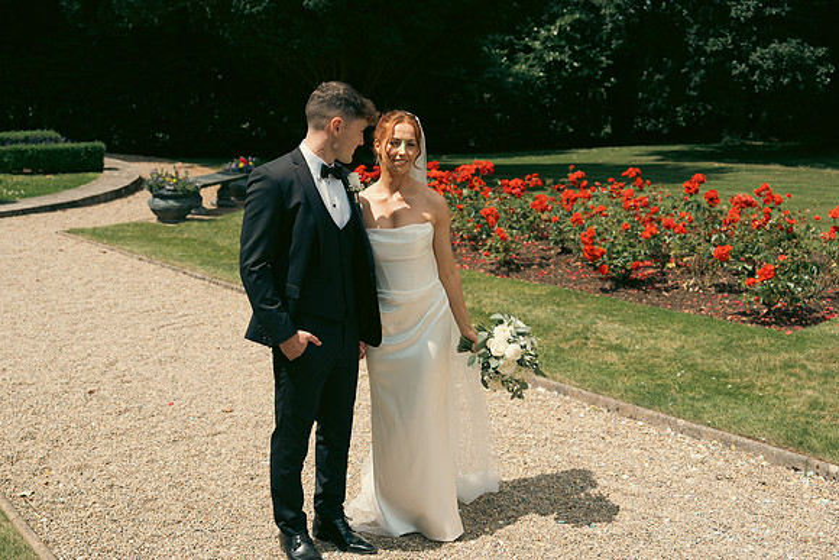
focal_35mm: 38
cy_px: 280
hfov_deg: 50.7
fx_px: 886
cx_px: 420
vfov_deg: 35.1
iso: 125
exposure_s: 1/1250
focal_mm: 38
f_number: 3.5
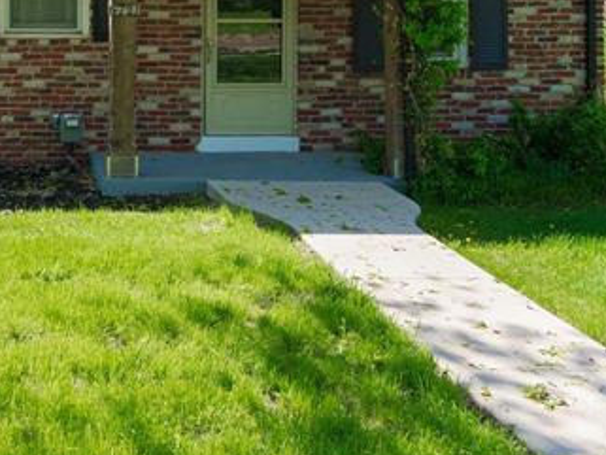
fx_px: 858
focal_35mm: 49
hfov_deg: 34.8
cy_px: 34
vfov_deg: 28.4
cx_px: -17
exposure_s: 1/160
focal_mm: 16
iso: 200
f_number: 7.1
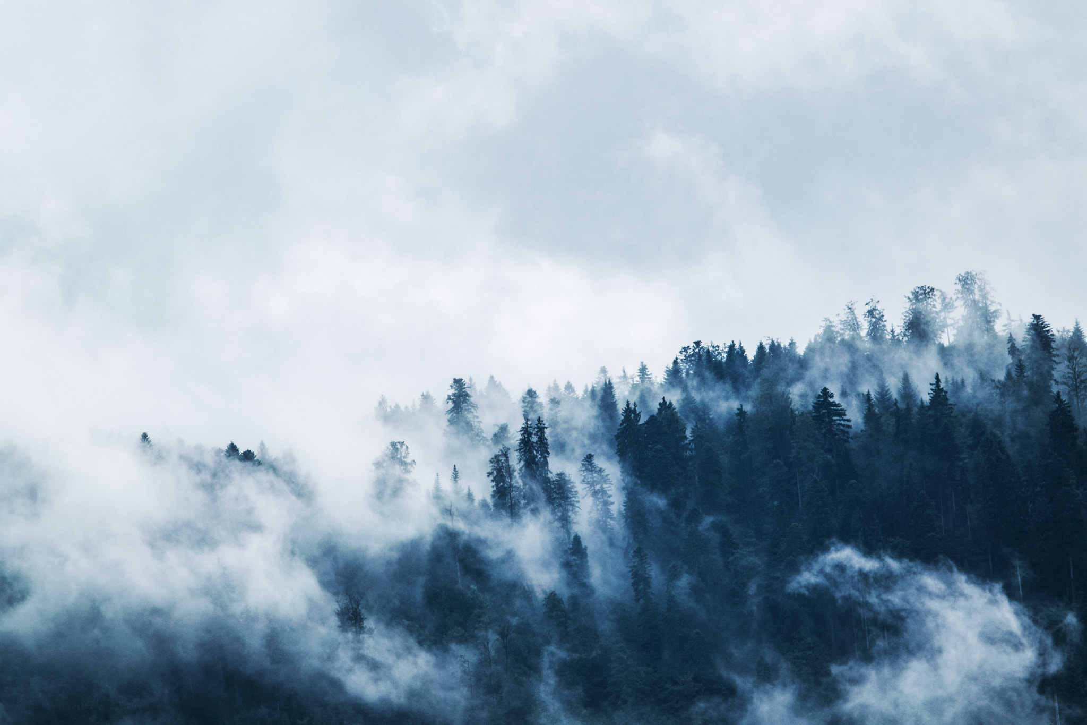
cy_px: 362
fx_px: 9057
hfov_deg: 6.9
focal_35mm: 300
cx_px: 544
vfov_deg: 4.6
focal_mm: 200
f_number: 11
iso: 100
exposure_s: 1/320
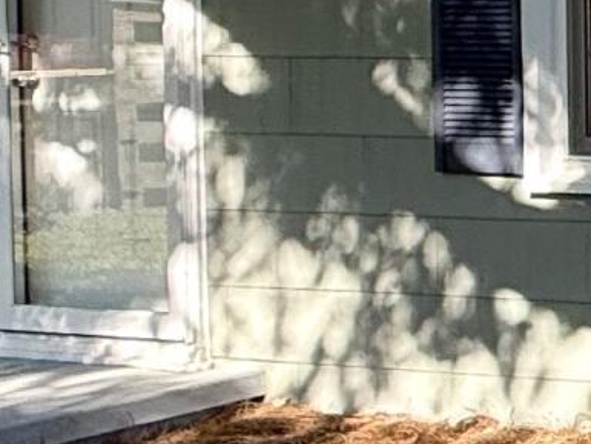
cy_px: 61
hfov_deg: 12.4
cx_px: 1567
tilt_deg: -1.5
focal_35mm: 109
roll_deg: -0.4
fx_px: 1862
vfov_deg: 13.5
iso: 64
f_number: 2.2
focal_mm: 2.22
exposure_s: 1/285
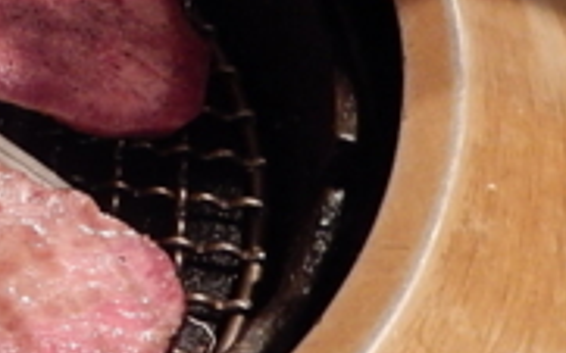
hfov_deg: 20.5
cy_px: -3
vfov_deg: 14.6
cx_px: -263
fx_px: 1357
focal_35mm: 88
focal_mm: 4.5
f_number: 3.4
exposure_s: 1/13
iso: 400
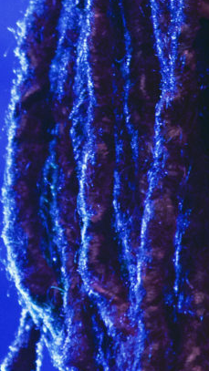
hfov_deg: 1.3
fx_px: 9348
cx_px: 15
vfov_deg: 2.3
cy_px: 63
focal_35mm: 949
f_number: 4.8
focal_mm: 120
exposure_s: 1/125
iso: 3200
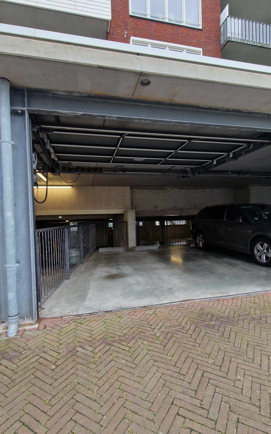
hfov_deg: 68.0
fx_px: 201
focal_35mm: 17
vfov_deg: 94.3
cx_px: 136
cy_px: 226
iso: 80
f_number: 2.2
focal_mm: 2.2
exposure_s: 1/100
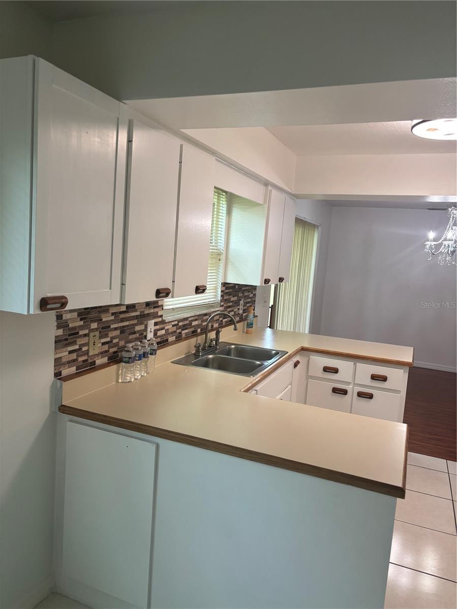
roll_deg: -4.9
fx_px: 458
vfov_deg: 67.3
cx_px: 228
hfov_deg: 53.1
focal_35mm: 26
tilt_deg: -7.1
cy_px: 304
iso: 100
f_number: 1.6
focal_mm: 5.96
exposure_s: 1/120
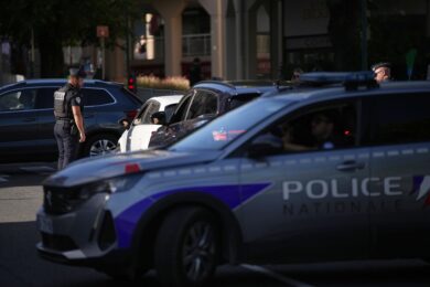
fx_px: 2389
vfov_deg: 6.9
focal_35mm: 200
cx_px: 215
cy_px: 144
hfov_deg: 10.3
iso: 800
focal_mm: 200
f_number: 2.8
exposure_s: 1/10000
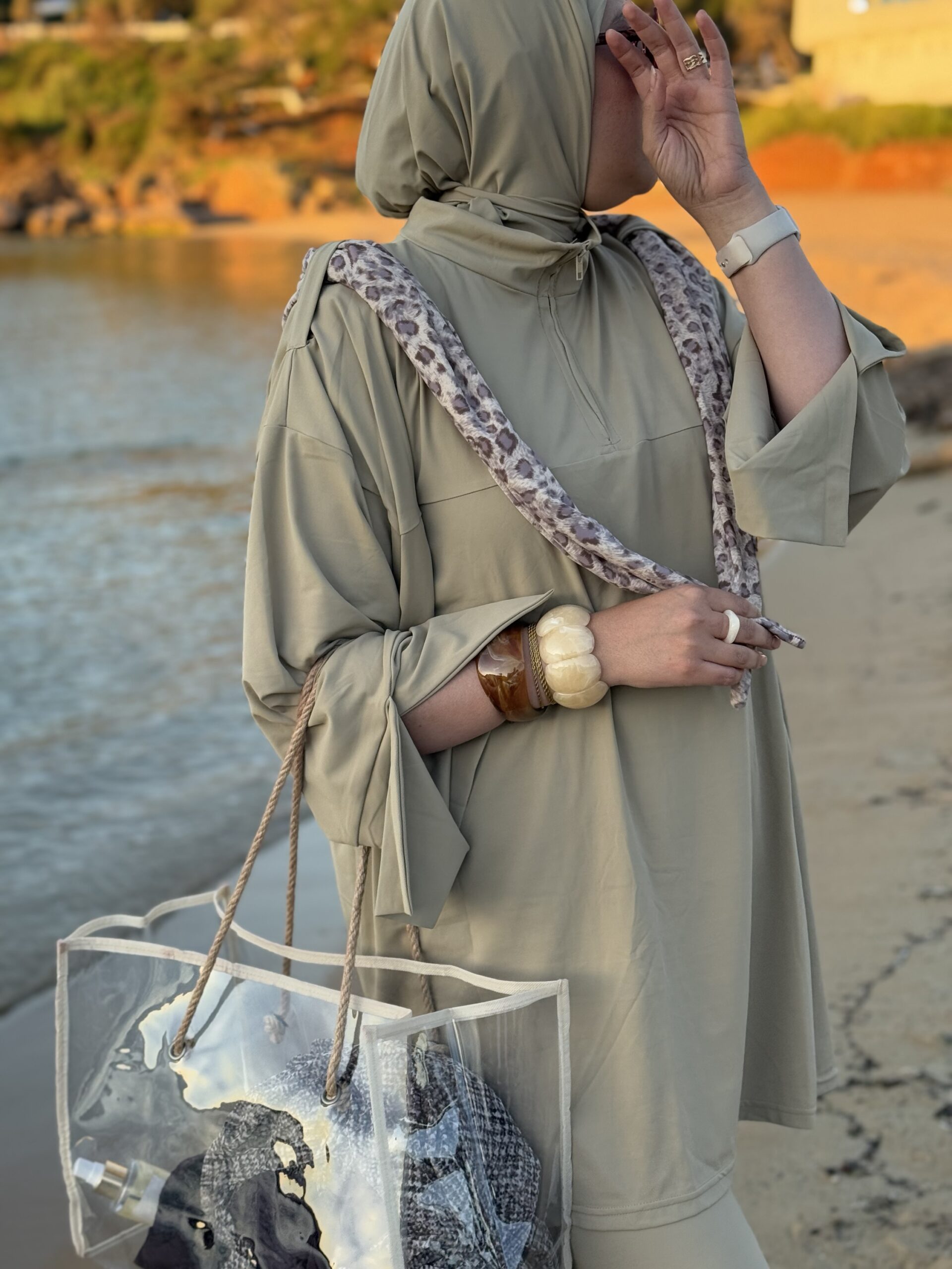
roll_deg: -0.1
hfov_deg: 30.3
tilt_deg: -13.6
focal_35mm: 48
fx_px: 1760
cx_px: 476
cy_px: 634
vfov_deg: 39.7
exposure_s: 1/481
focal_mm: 6.76
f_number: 1.78
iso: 100
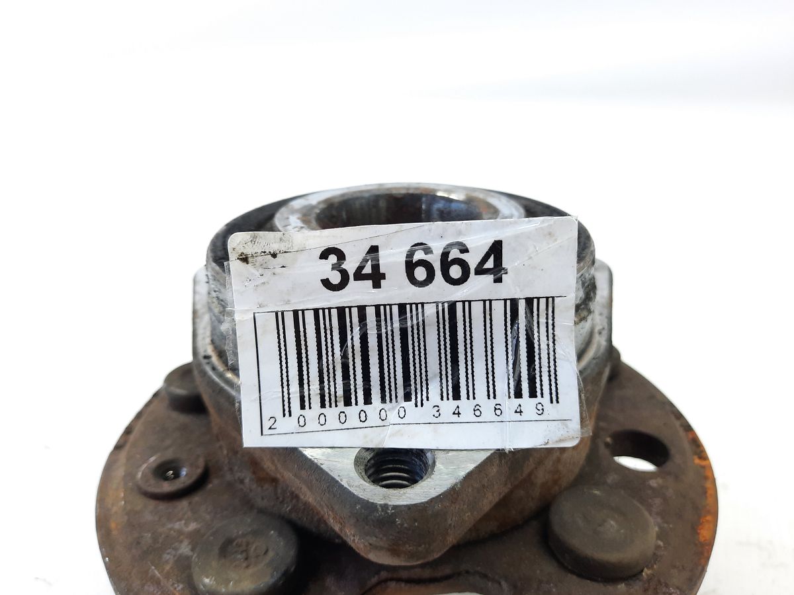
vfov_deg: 54.9
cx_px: 397
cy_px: 298
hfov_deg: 69.4
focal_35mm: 25
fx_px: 573
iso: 125
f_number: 2
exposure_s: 1/50
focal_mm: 4.6
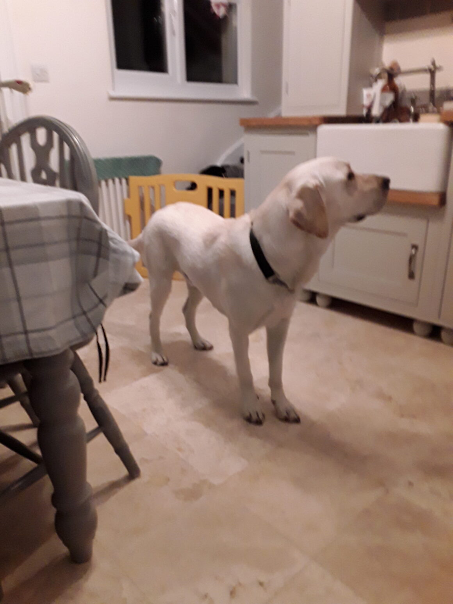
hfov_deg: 51.3
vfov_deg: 65.3
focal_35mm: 27
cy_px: 302
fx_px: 471
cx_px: 226
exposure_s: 1/17
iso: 250
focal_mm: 2.91
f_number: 1.9
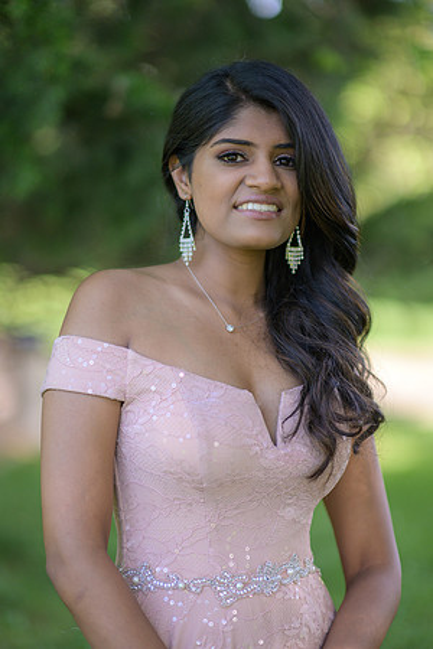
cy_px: 324
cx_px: 216
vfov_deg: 23.9
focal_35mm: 85
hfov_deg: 16.1
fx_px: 1533
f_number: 1.4
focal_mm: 85
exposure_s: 1/1250
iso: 320
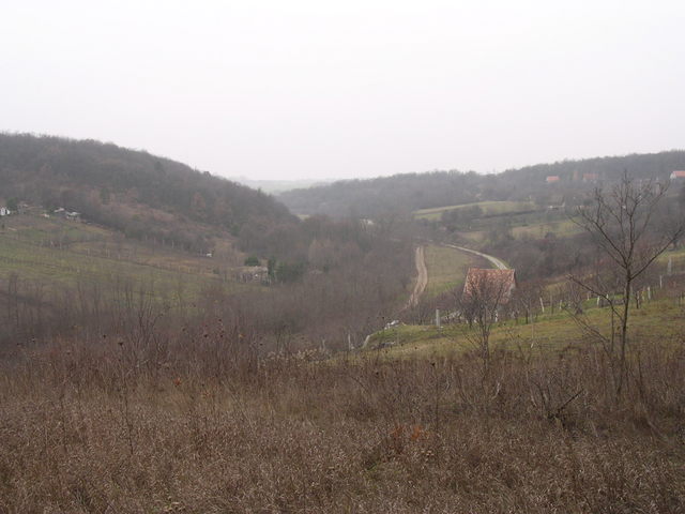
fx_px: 970
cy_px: 257
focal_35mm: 49
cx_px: 342
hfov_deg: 38.9
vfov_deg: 29.7
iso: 100
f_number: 3.1
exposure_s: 1/43.6
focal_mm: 7.5
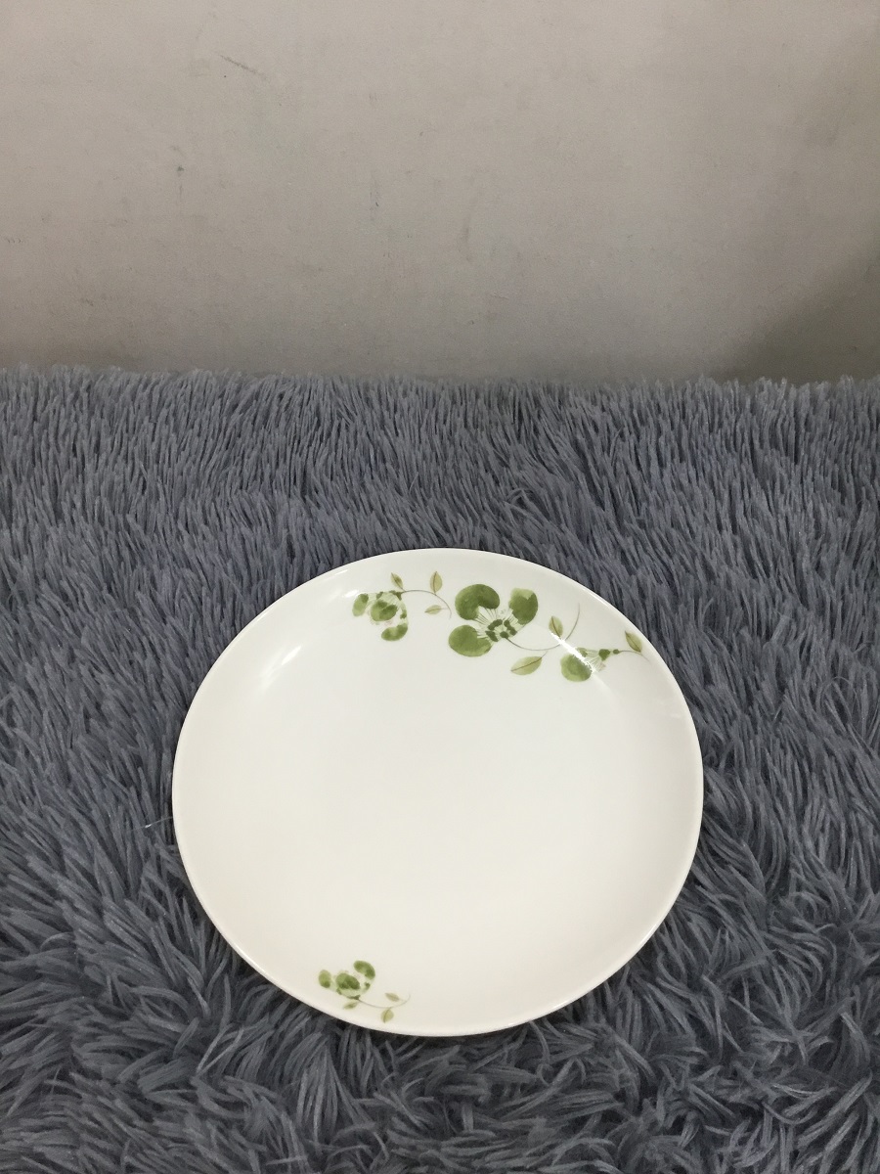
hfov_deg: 45.4
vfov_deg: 58.4
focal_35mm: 31
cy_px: 587
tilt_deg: -54.1
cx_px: 440
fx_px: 1051
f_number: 2.4
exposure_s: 1/33
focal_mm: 3.3
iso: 50
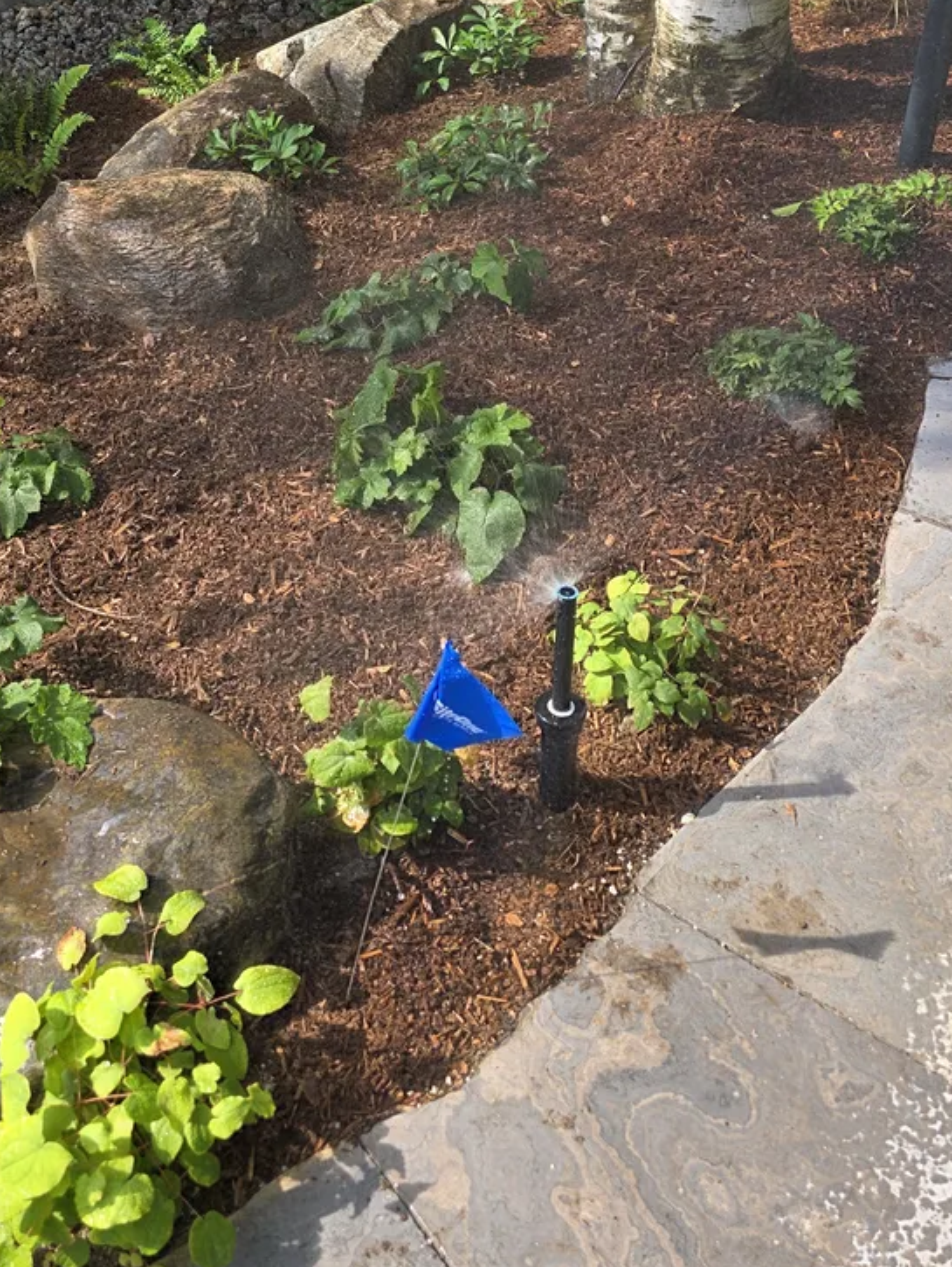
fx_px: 1393
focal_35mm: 38
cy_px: 326
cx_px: 428
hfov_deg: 37.7
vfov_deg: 47.3
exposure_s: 1/359
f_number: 1.7
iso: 25
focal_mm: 6.3
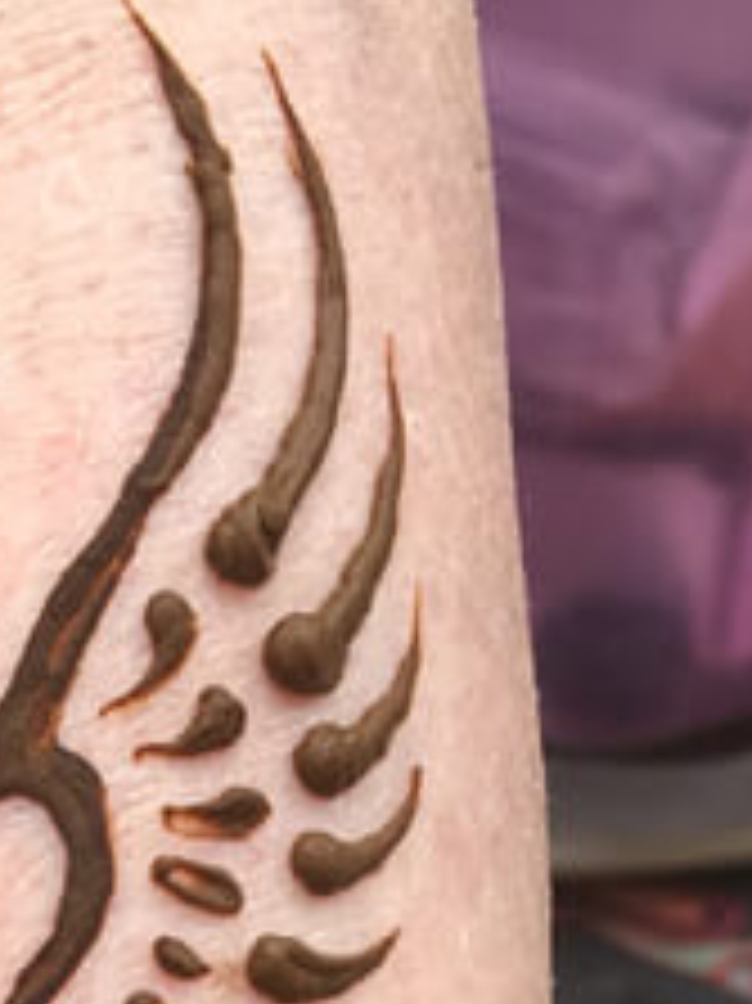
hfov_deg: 10.3
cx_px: -356
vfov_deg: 12.5
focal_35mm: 139
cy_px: 2001
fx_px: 4030
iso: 25
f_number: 2.2
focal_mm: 4.15
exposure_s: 1/291
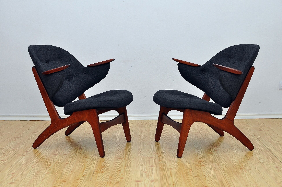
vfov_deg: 25.7
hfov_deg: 37.9
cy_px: 94
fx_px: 411
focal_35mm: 52
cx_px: 141
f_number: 5
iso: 280
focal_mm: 35
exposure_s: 1/200
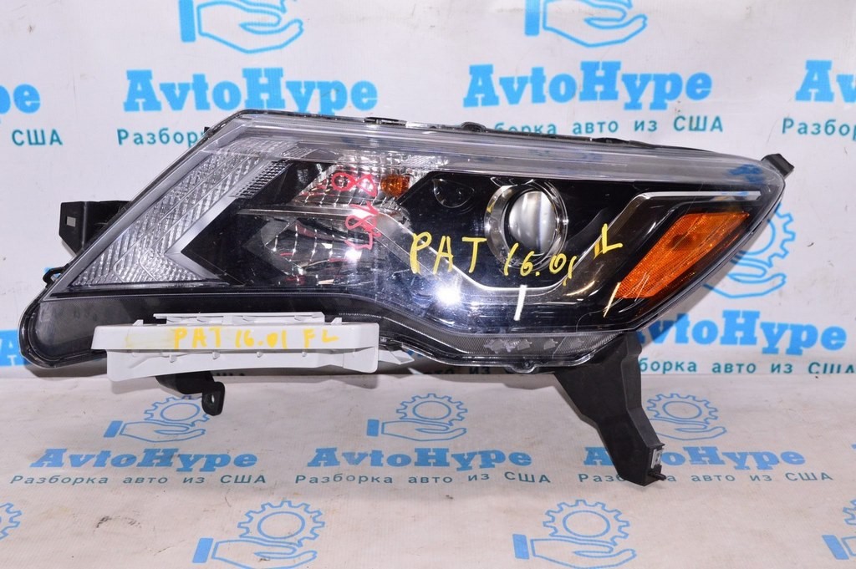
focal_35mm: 44
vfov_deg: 30.8
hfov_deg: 45.0
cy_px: 284
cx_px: 428
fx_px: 1033
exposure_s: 1/200
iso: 1600
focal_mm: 29
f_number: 8
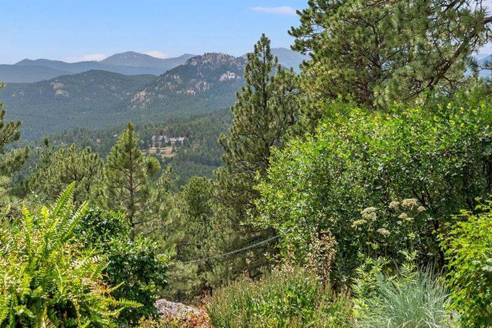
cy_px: 111
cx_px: 173
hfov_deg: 30.3
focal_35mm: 66
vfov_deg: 20.6
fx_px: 902
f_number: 9
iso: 640
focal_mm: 34
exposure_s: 1/500
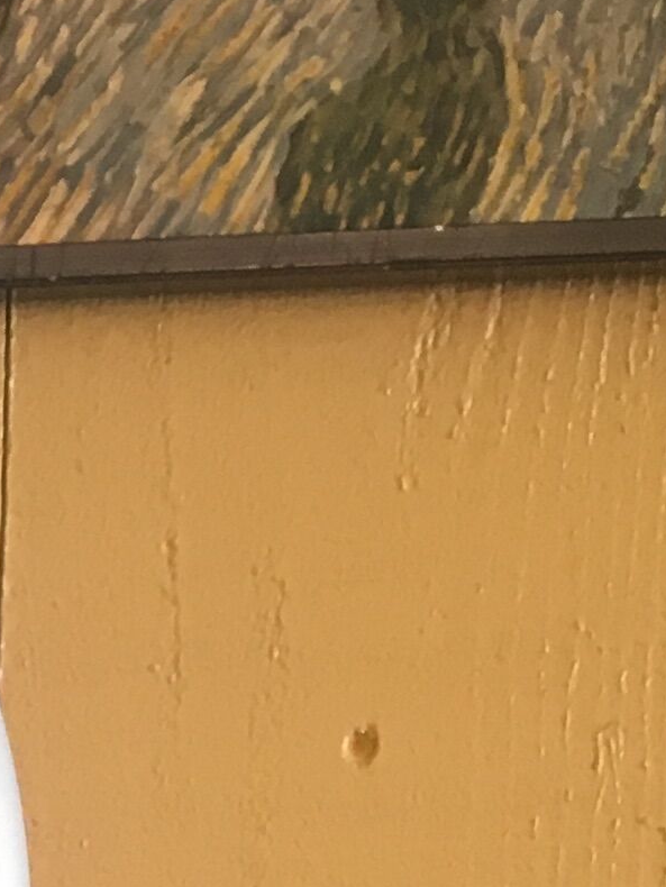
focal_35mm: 148
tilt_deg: -13.4
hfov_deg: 9.2
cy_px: 2094
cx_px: -776
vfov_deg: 11.2
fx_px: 3795
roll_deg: +0.1
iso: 80
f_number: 2.2
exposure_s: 1/33
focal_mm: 4.15
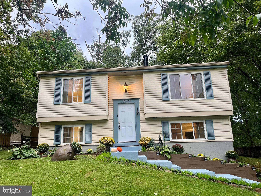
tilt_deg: +15.8
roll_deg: +1.3
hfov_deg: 67.3
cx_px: 130
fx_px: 196
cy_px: 98
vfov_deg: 53.1
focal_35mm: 26
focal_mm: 5.1
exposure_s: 1/60
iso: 64
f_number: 1.6
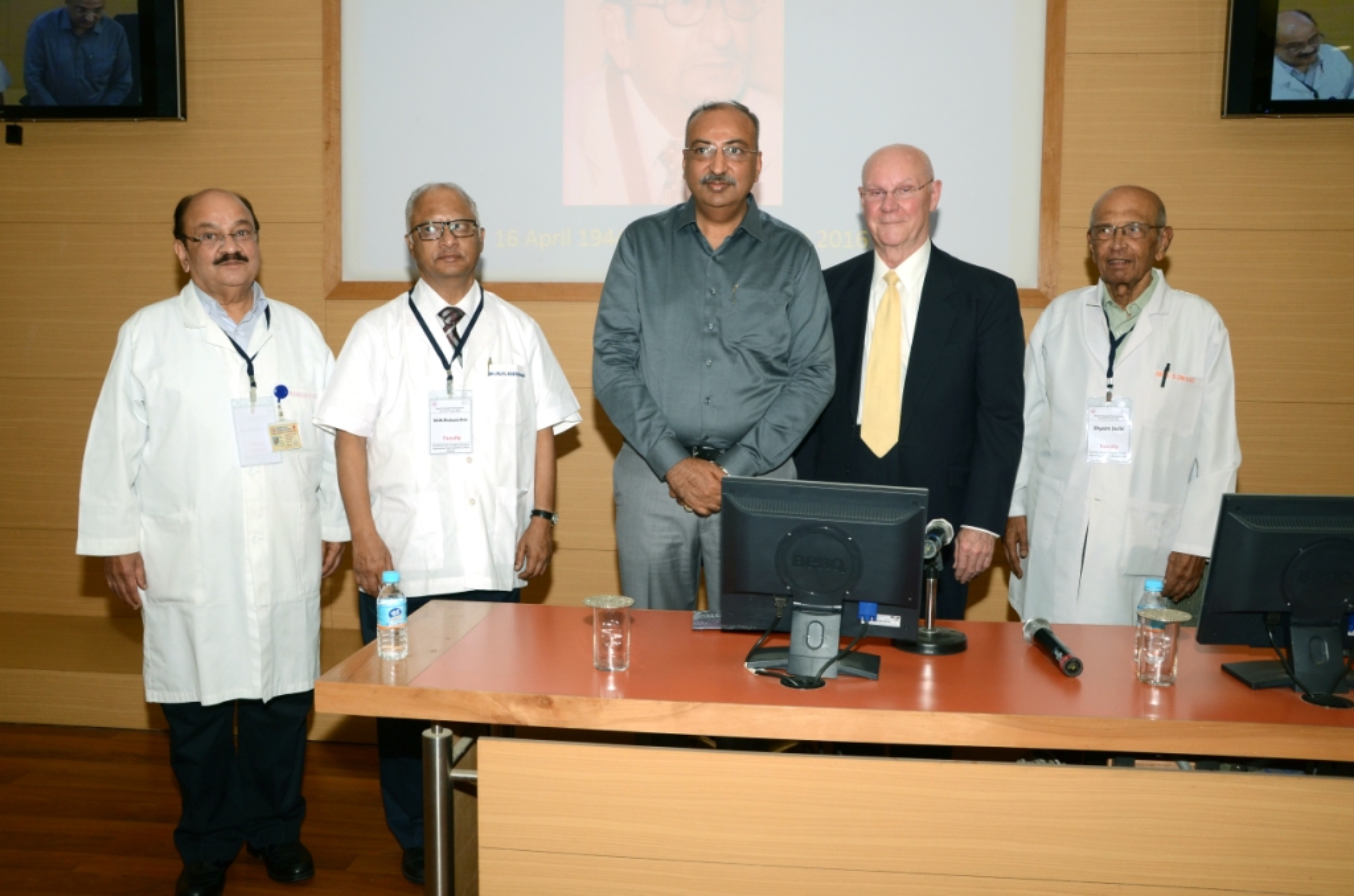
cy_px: 448
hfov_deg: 59.6
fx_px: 1182
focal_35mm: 32
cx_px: 677
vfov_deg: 41.5
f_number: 6.3
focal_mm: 21
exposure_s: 1/80
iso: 400
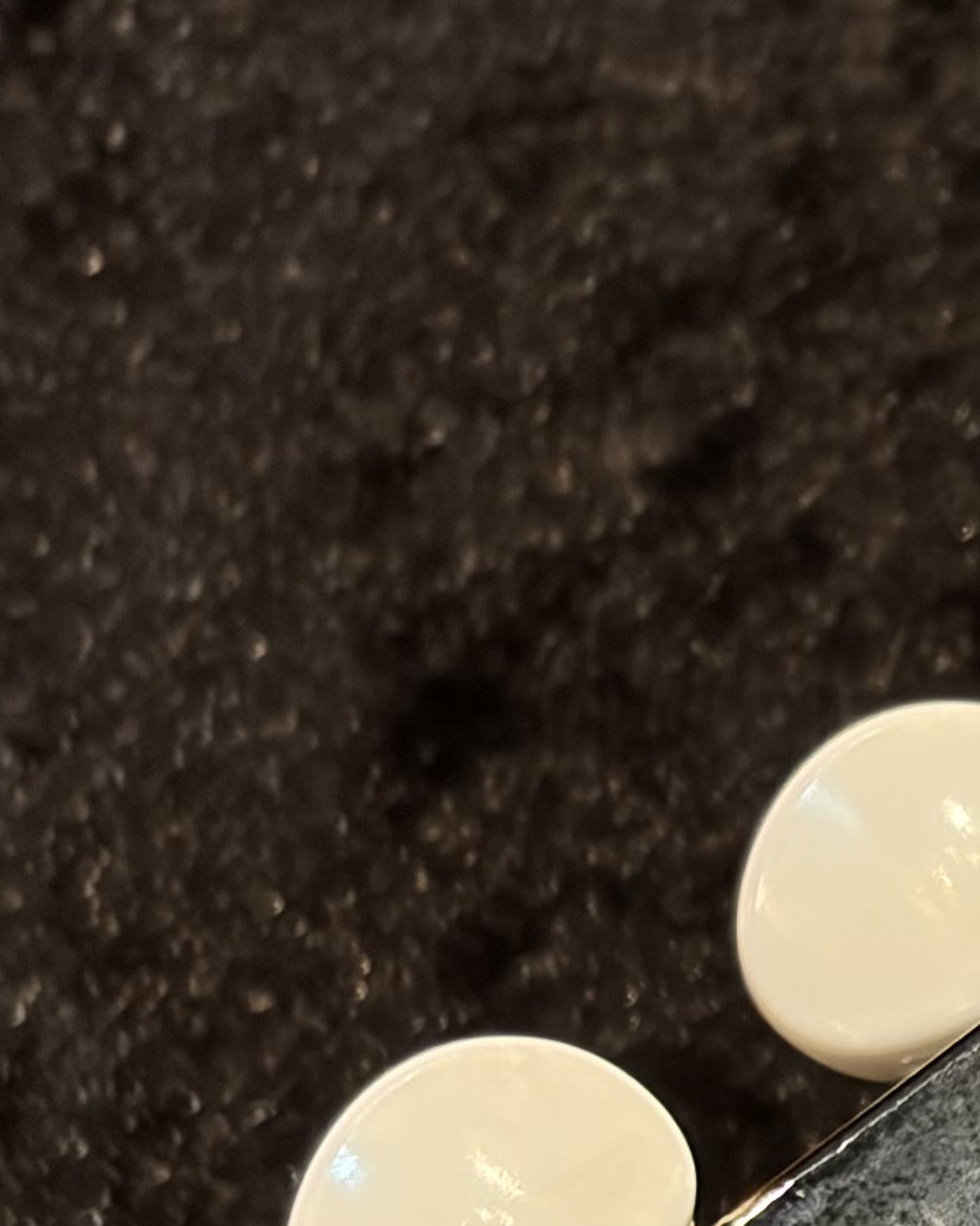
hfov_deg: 7.7
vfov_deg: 9.8
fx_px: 7107
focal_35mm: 196
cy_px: 911
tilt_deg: -56.9
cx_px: 1618
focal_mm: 5.96
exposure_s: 1/40
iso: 125
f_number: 1.6
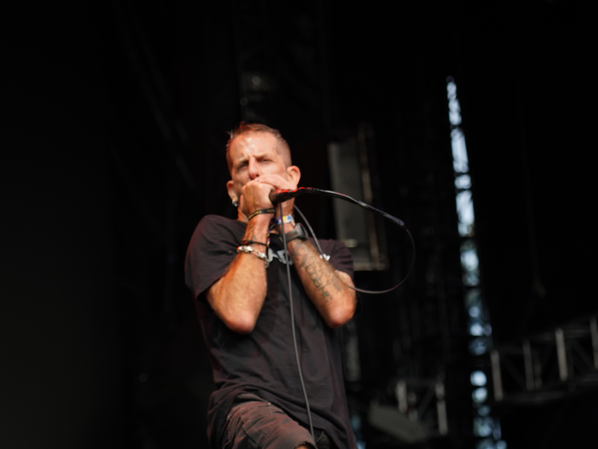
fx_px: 2211
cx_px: 266
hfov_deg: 15.4
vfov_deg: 11.6
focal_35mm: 128
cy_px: 216
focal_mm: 105
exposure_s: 1/125
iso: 320
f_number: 4
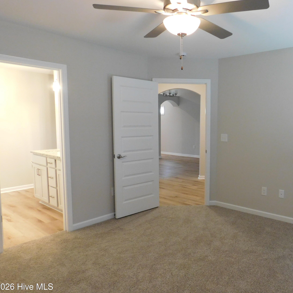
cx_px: 190
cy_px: 149
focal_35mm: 28
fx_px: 268
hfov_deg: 56.3
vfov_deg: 57.3
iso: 280
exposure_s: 1/30
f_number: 3
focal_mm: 4
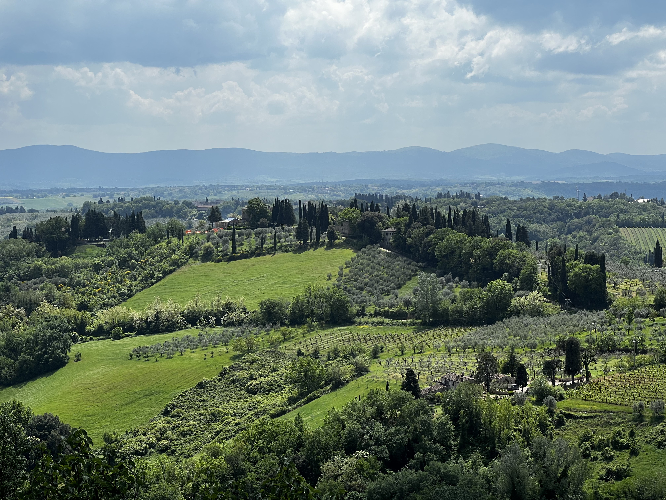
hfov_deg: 25.3
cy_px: 250
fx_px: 1481
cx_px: 333
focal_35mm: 77
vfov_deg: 19.1
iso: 32
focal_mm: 9
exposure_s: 1/1292
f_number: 2.8
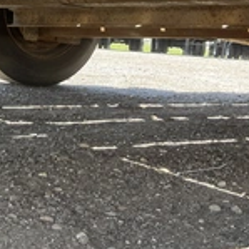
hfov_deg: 24.4
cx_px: 33
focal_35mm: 69
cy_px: 79
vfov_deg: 24.8
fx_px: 562
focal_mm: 3
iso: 40
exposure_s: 1/122
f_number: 1.8
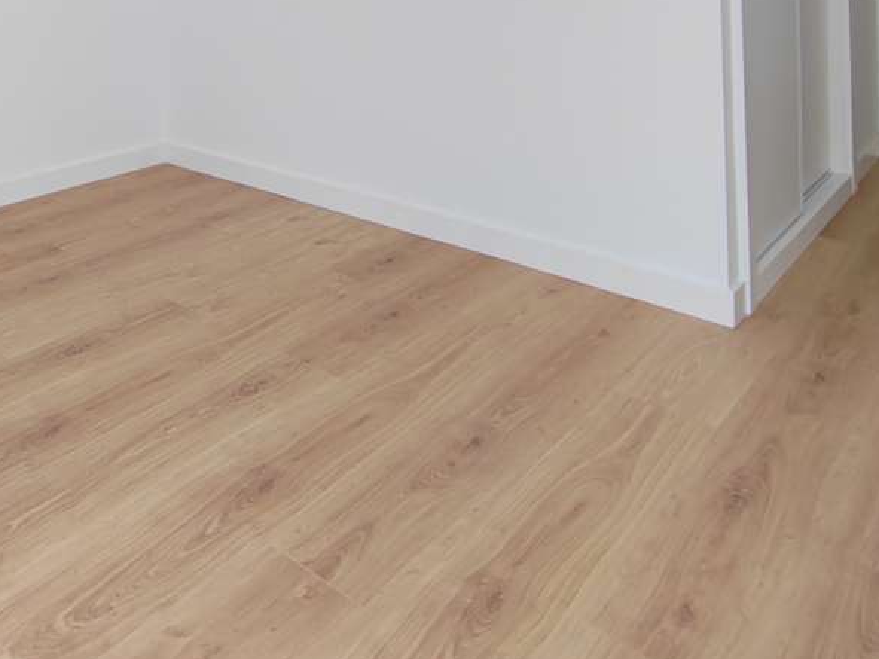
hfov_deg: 52.5
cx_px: 202
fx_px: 838
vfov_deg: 36.0
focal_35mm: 33
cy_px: -78
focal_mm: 2.16
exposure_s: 1/100
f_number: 2.2
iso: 200
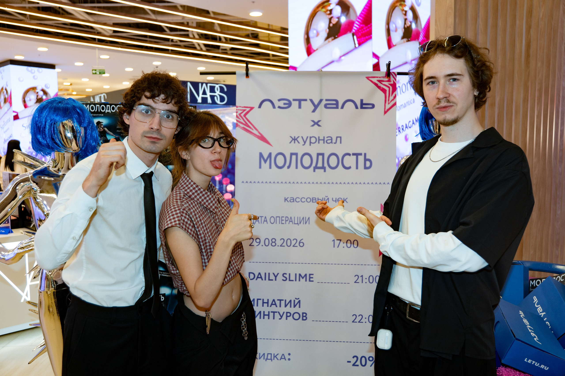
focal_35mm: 32
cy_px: 188
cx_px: 282
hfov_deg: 59.5
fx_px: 494
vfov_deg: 41.7
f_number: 2.8
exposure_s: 1/160
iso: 400
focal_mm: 21
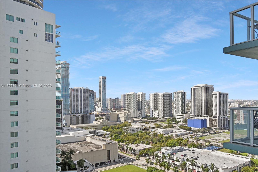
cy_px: 86
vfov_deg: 43.6
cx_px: 129
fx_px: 215
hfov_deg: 61.9
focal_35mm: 30
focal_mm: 20
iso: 250
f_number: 5.6
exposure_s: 1/1600
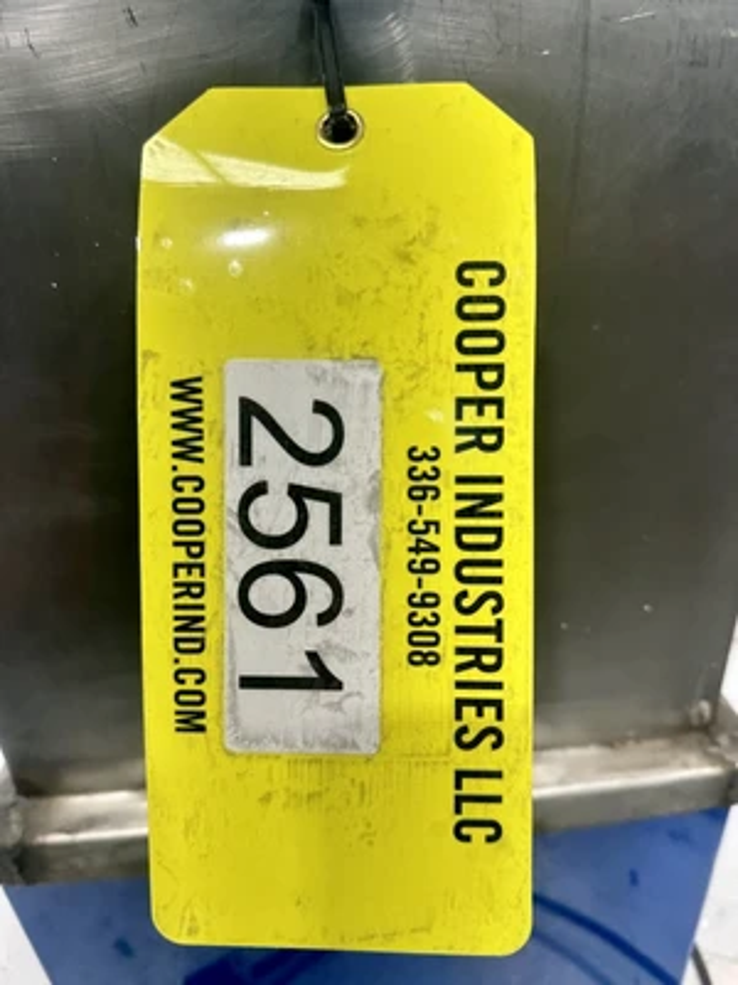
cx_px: 369
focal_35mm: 24
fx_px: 682
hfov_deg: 56.8
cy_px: 492
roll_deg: +4.7
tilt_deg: -30.6
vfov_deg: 71.6
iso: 100
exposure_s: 1/120
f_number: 1.78
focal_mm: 6.86
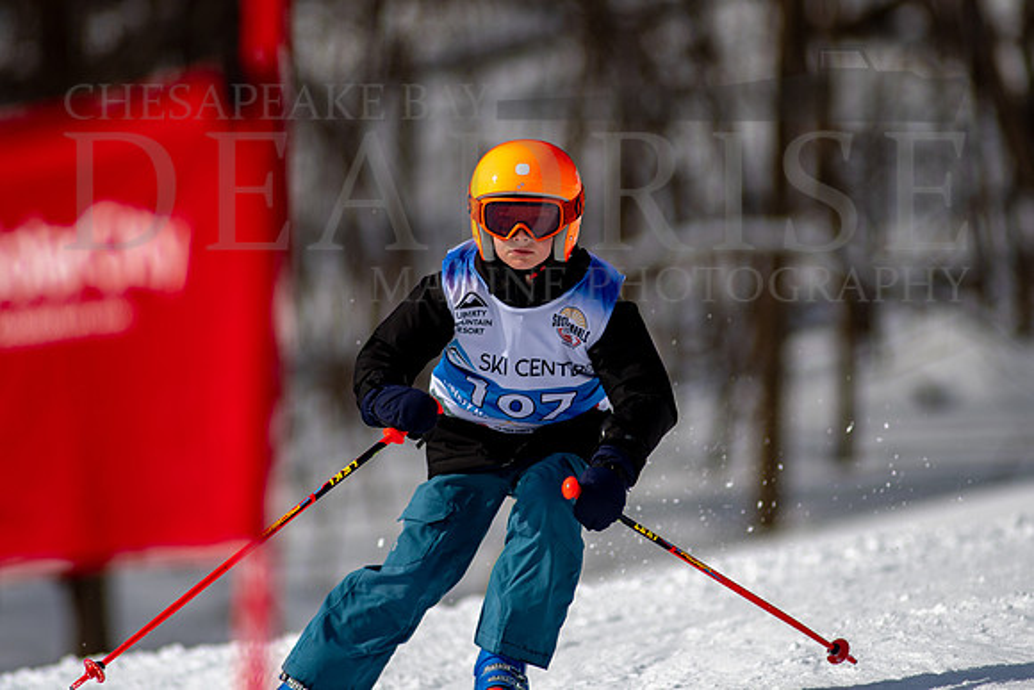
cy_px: 310
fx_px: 14226
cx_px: 569
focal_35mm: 495
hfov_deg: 4.2
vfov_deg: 2.8
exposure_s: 1/6400
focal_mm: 300
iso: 100
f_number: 2.8
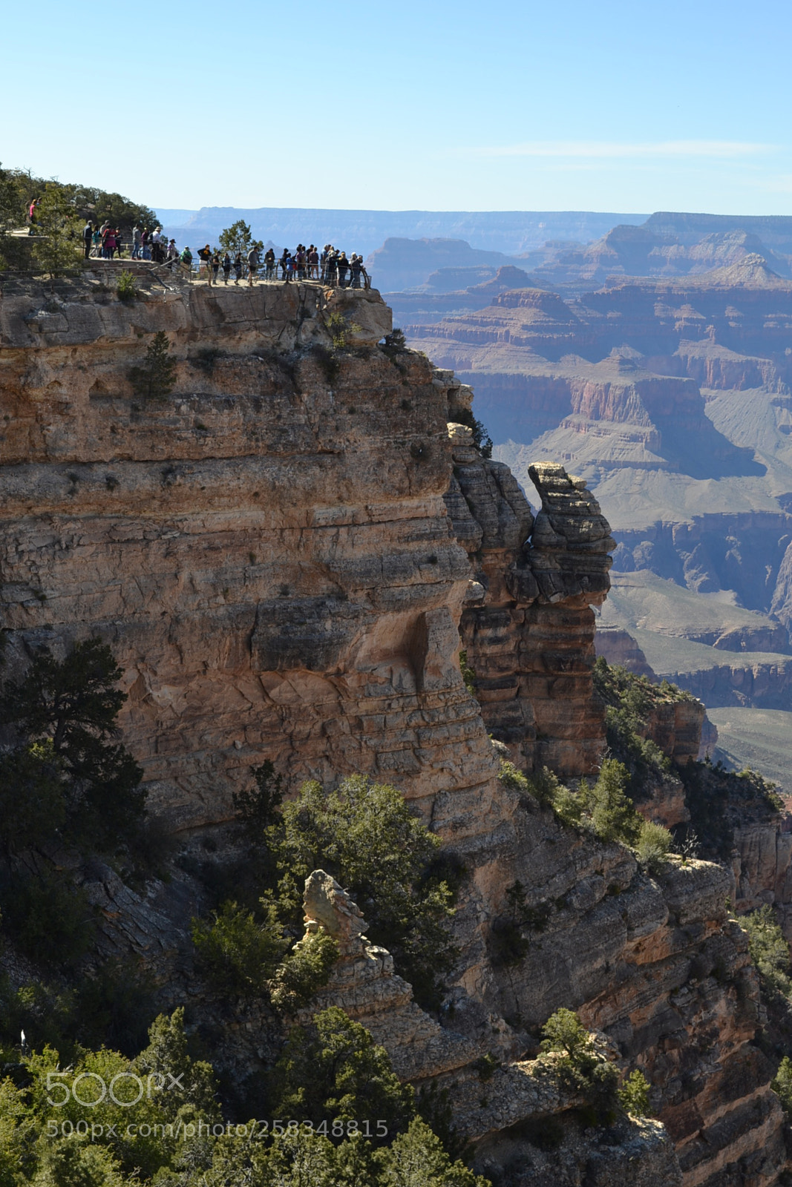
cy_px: 594
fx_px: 1880
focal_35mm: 57
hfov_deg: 23.8
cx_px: 396
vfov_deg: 35.1
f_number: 7.1
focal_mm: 38
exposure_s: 1/200
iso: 100
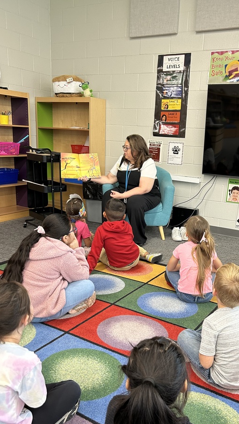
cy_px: 236
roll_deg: -3.8
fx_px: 360
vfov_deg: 60.8
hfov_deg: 36.4
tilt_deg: -15.1
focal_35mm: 32
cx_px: 154
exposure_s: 1/87
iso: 125
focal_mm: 5.7
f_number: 1.5
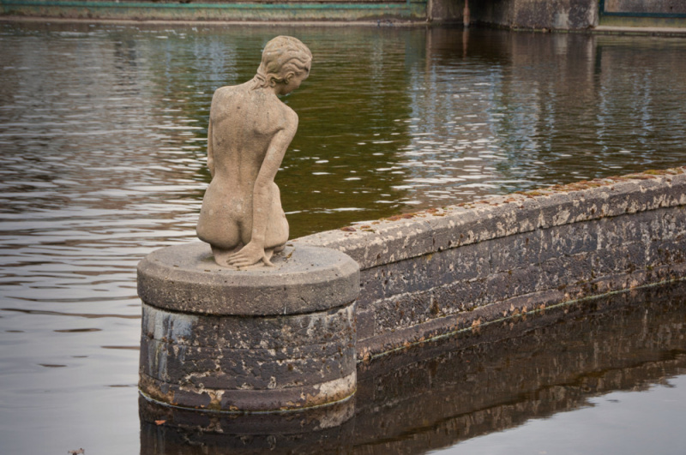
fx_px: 2283
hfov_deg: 17.1
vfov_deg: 11.4
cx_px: 343
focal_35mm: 120
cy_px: 228
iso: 200
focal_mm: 80
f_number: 11
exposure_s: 1/30
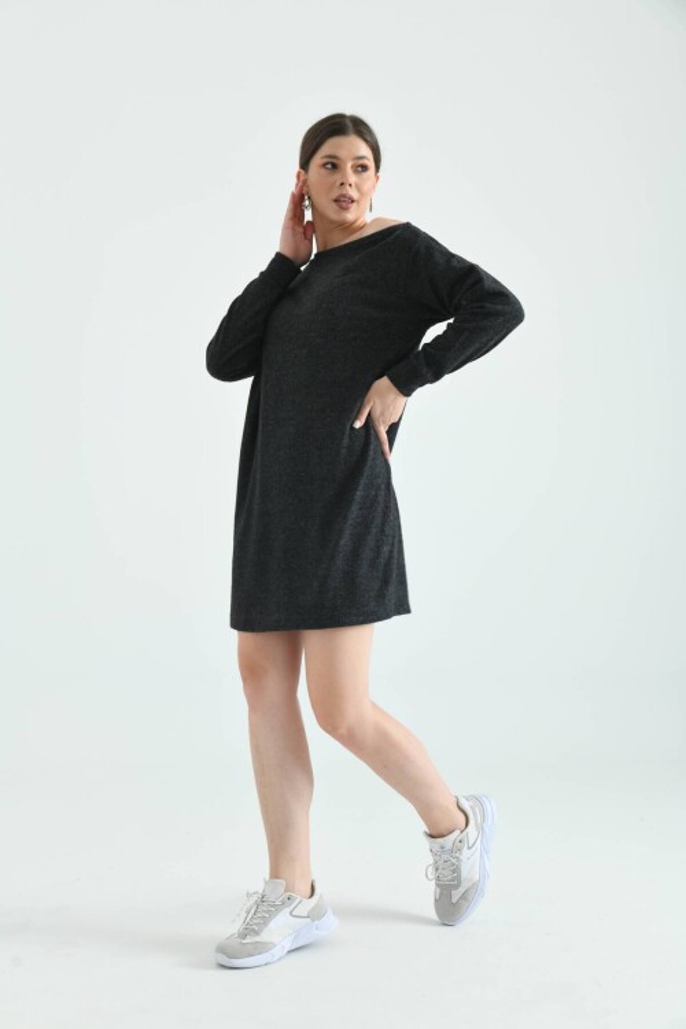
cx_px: 343
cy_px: 514
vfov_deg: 42.7
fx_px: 1315
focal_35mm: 46
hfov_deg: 29.2
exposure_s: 1/125
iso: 100
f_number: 6.3
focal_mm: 46
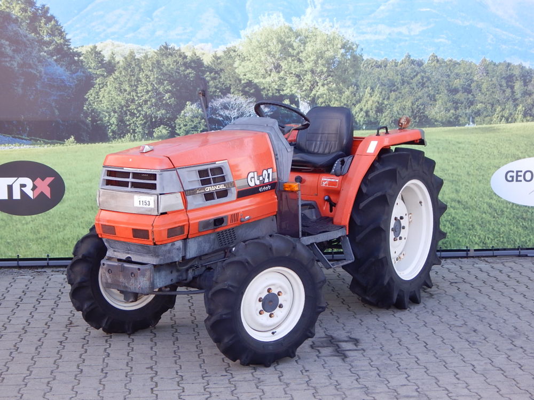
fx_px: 941
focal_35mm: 61
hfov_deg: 31.7
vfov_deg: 24.0
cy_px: 200
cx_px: 267
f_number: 4
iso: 125
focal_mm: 10.9
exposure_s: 1/100
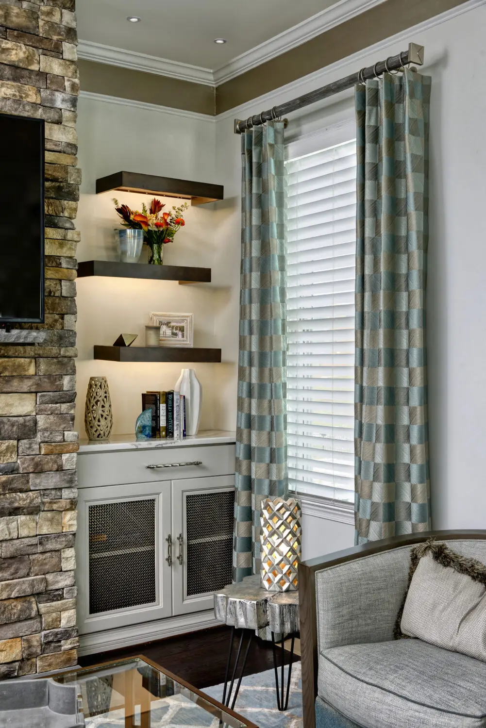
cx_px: 243
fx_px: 809
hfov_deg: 33.4
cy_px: 364
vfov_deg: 48.4
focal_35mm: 40
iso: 320
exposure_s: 1/30
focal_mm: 40
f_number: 9
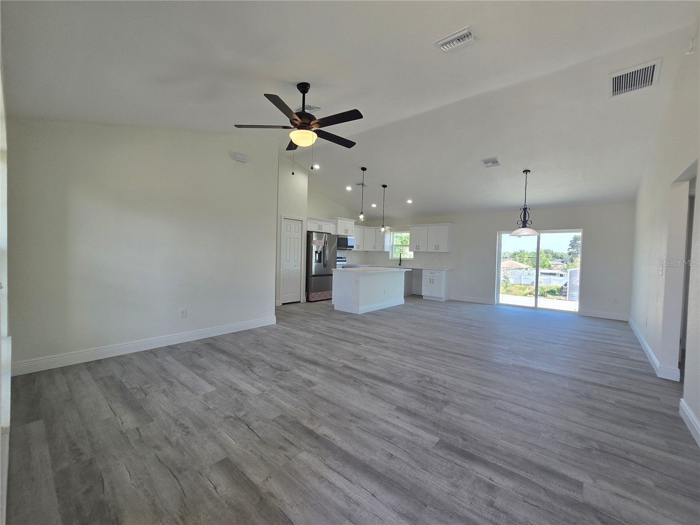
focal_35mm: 13
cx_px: 350
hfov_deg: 106.2
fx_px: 263
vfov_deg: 89.9
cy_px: 262
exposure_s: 1/151
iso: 50
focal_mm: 2.2
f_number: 2.2
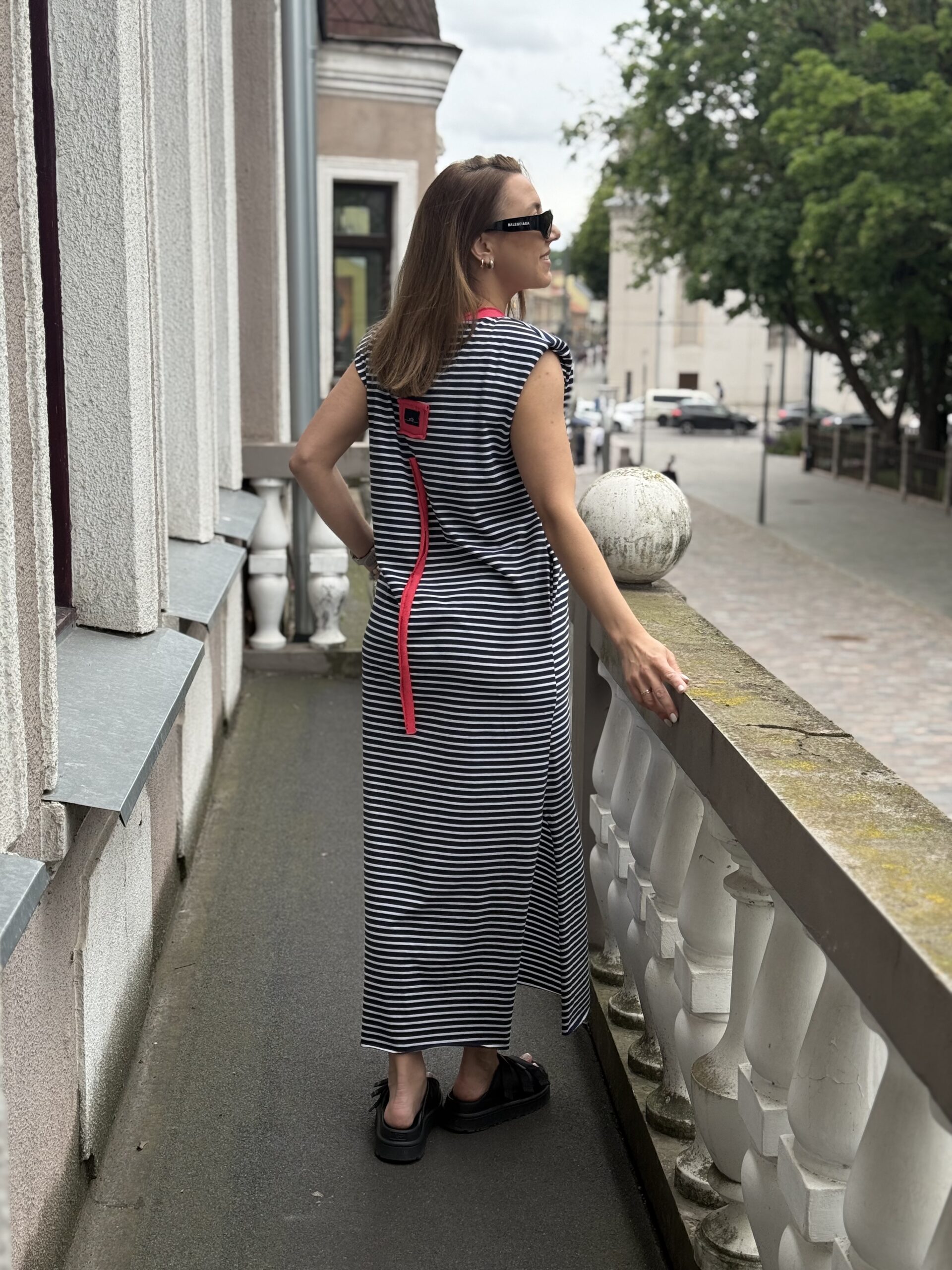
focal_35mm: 48
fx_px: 1760
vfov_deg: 39.7
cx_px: 476
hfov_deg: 30.3
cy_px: 635
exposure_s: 1/1353
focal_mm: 6.76
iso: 80
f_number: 1.78
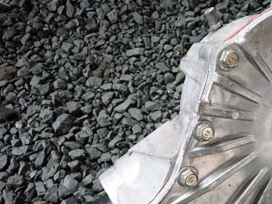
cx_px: 222
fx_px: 330
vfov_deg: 33.8
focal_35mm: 42
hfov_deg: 42.5
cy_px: 149
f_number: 2
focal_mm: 4.5
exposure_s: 1/80
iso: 200
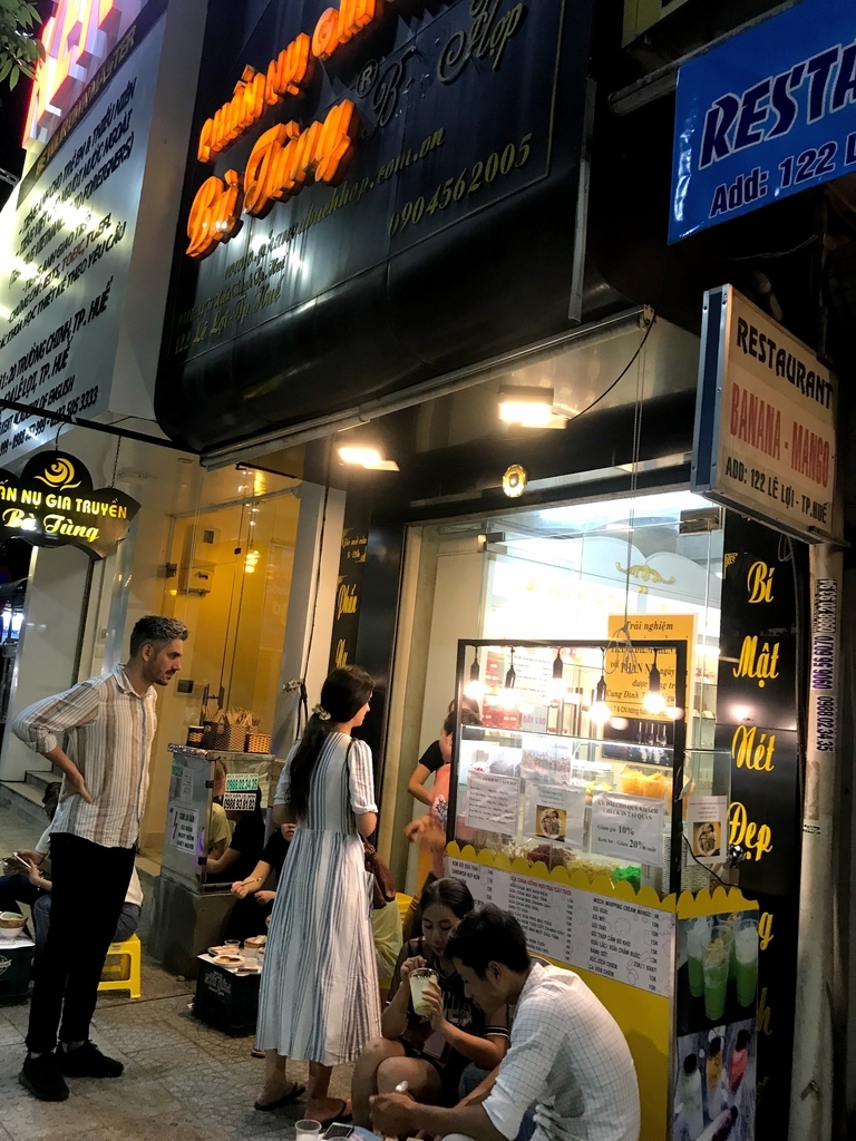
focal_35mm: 28
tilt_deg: +9.0
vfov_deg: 63.4
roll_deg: -5.7
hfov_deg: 49.7
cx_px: 428
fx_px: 923
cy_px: 570
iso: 50
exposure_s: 1/17
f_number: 1.8
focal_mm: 3.99
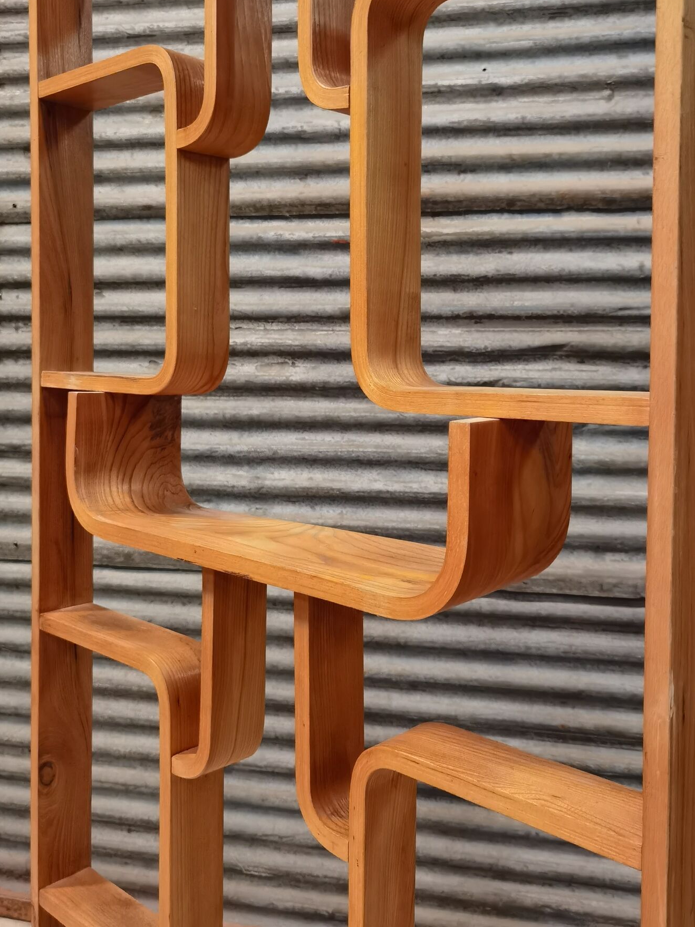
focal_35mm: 33
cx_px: 378
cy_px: 401
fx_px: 884
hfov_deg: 42.9
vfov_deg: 55.2
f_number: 1.9
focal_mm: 6.71
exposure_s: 1/25
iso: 640
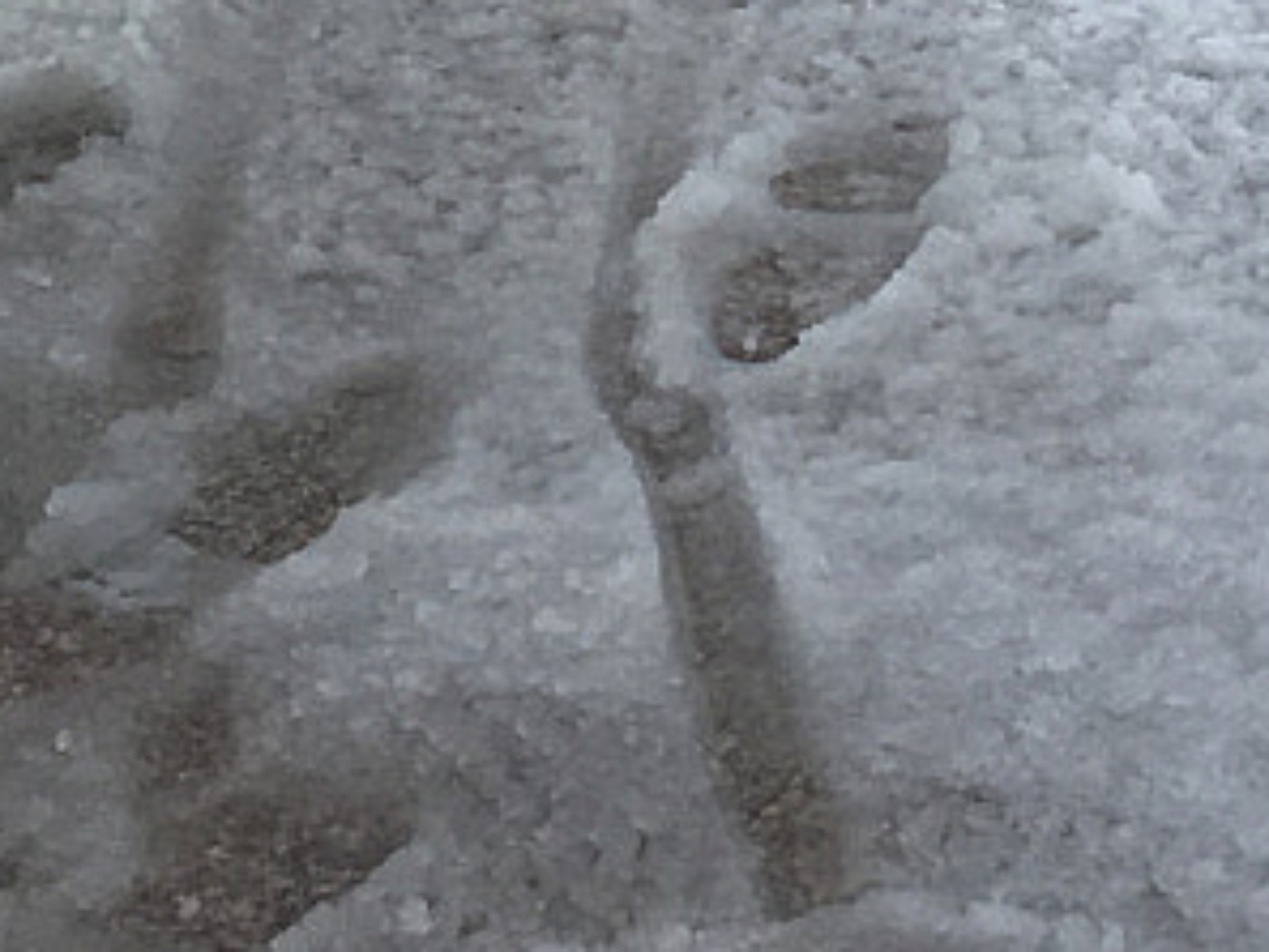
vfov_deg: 8.7
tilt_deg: -7.0
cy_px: -1323
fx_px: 5721
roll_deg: -1.7
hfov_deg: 12.5
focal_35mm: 156
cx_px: 1171
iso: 25
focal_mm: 4.15
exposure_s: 1/432
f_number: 2.2
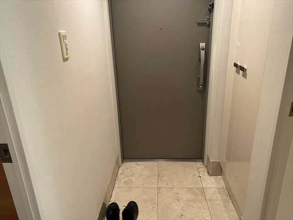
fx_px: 220
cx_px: 146
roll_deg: +2.2
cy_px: 110
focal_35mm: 26
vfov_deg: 53.1
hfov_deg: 67.3
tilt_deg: -21.6
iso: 320
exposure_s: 1/50
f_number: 1.8
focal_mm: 4.25
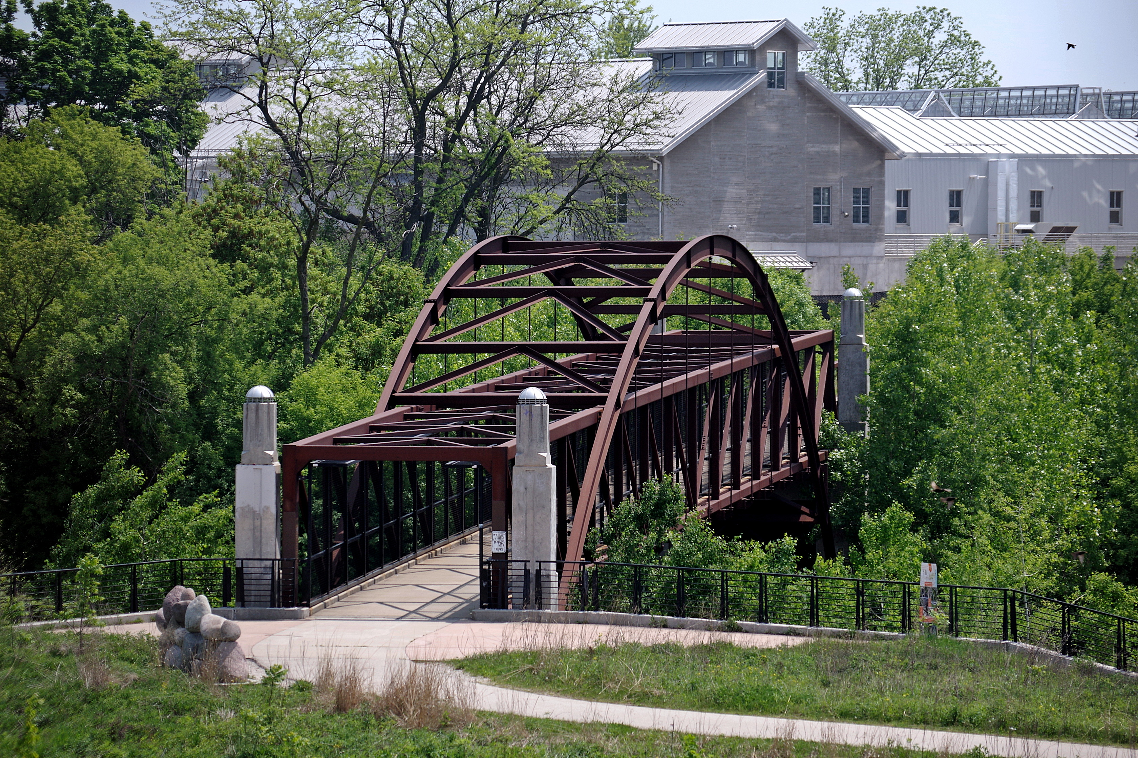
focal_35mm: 172
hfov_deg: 11.9
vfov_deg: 8.0
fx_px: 5437
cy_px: 379
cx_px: 569
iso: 200
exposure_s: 1/500
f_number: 8
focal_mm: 115
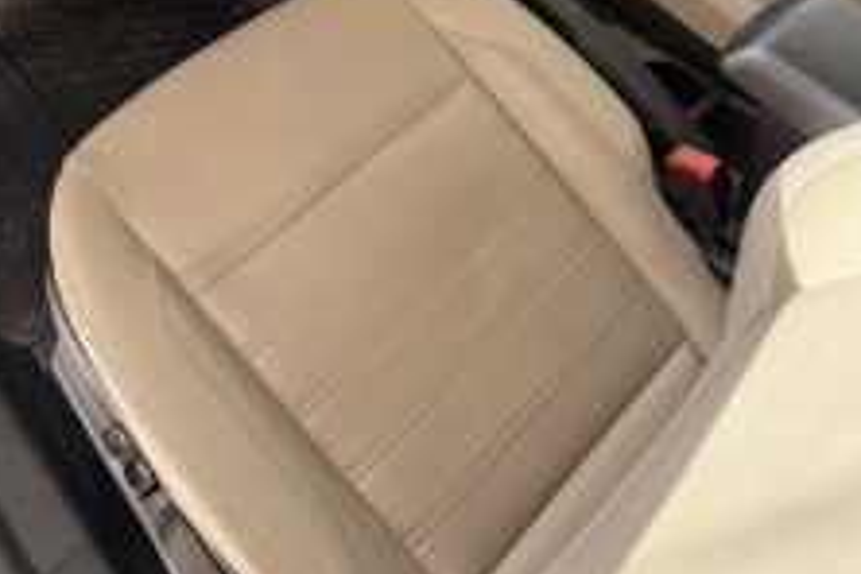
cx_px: 450
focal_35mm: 42
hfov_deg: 46.4
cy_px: -114
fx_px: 1004
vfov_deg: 27.9
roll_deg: -8.0
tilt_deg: -40.9
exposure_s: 1/121
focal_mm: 6.76
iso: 200
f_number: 1.78
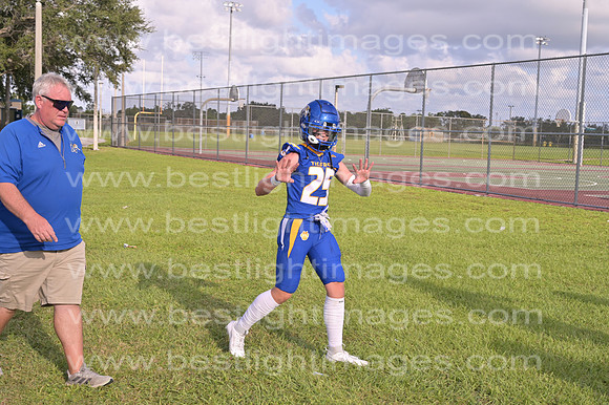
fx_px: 795
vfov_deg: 28.6
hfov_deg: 41.9
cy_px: 202
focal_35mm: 47
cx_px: 304
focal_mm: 47
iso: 125
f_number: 8
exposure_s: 1/250
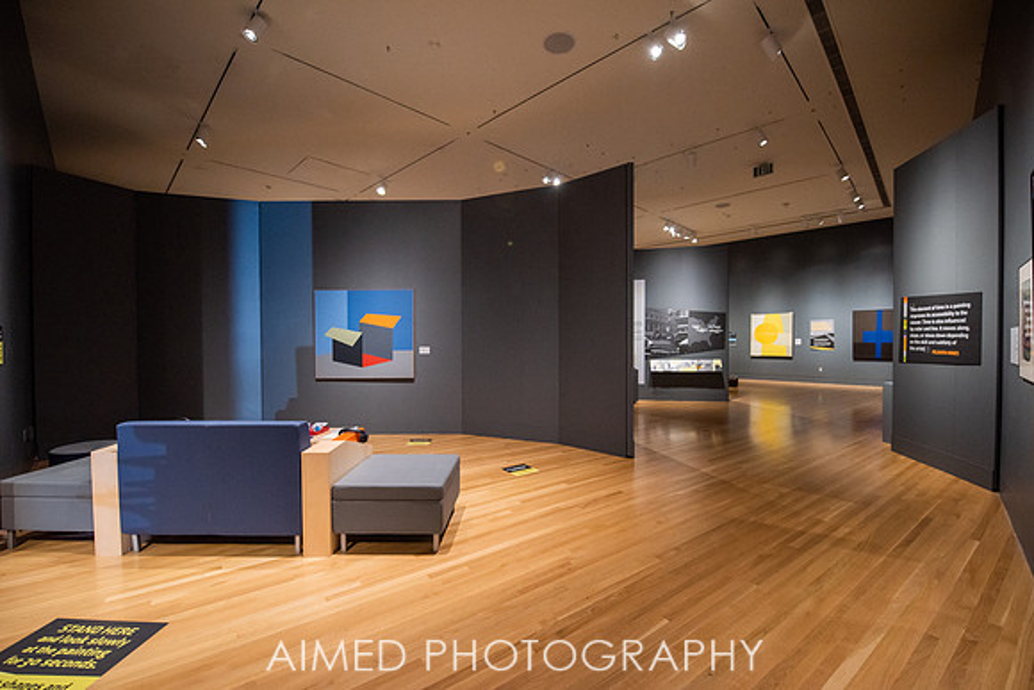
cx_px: 521
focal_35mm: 14
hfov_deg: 102.7
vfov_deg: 79.7
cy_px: 345
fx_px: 413
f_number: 2.8
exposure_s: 1/200
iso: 1000
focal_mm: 14
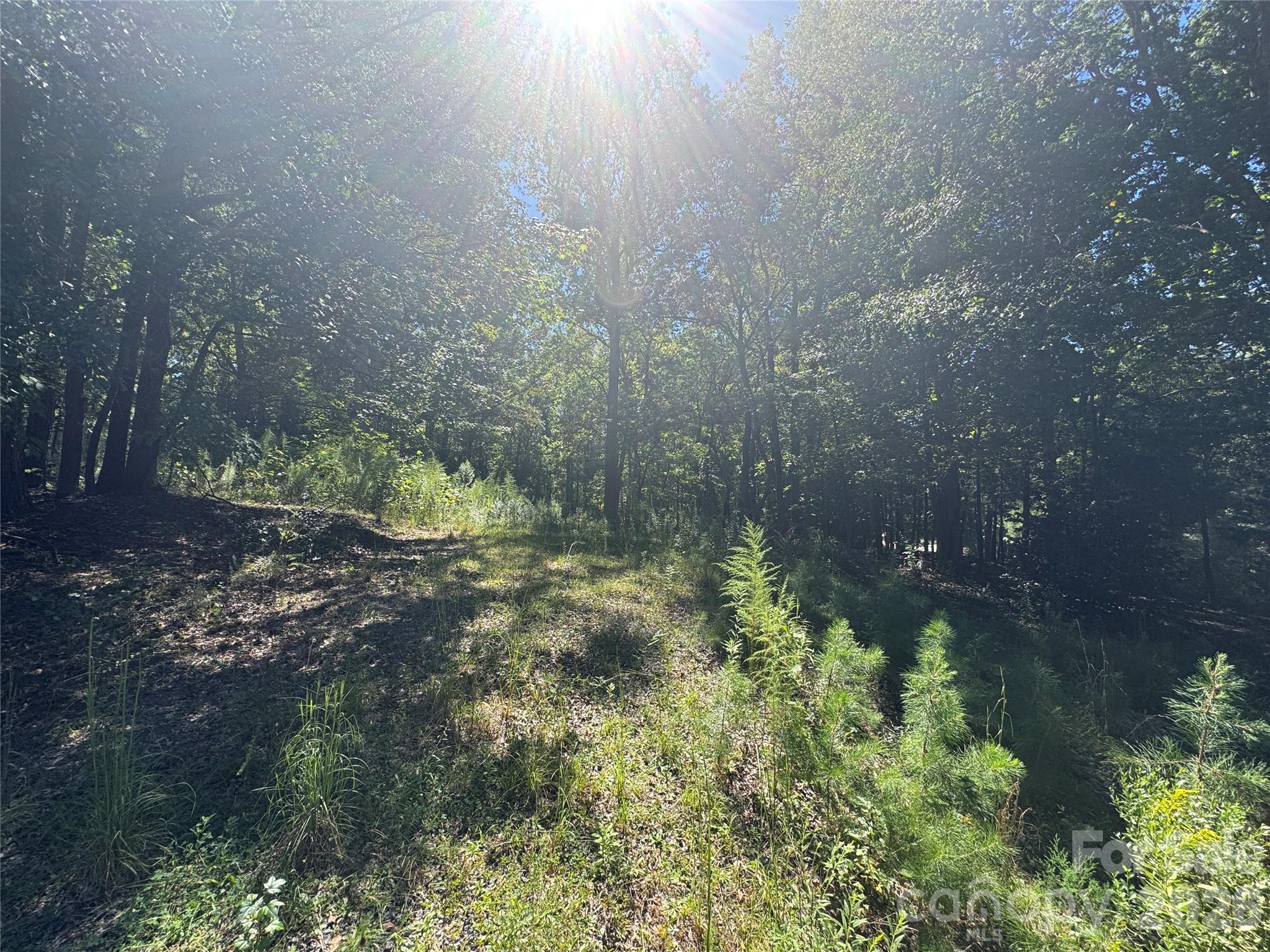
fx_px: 514
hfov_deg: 102.1
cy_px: 476
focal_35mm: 14
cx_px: 635
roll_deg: -0.1
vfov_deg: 85.7
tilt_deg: +3.9
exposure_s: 1/456
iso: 40
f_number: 2.2
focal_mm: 2.22
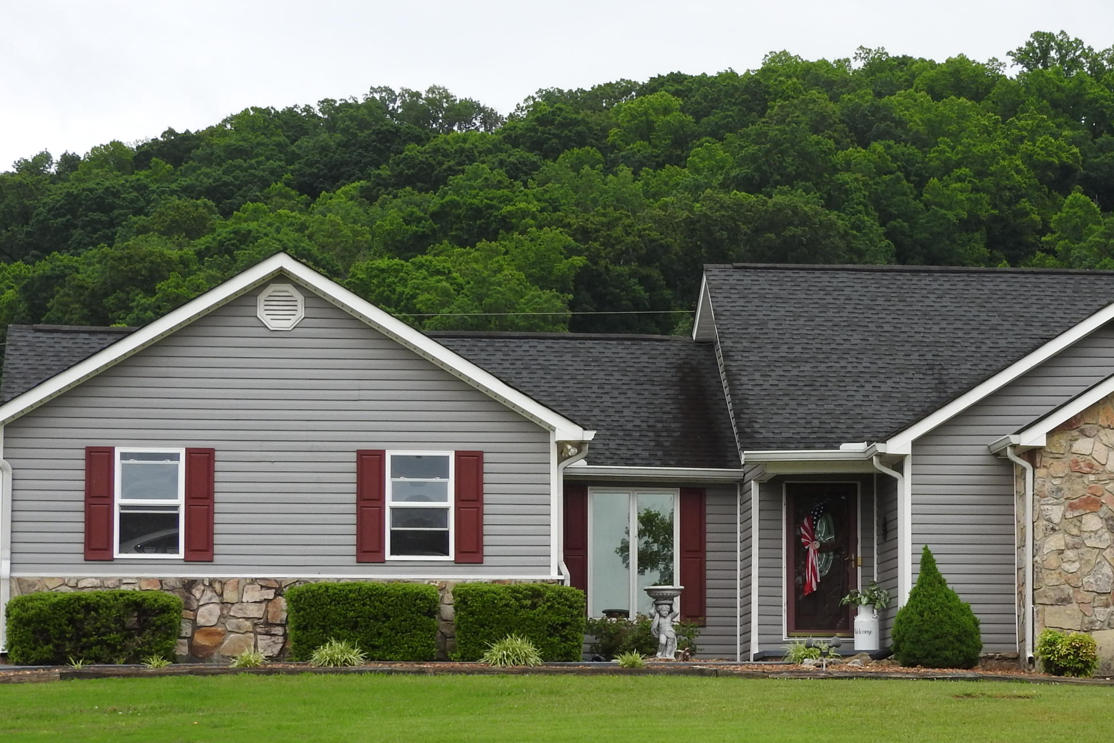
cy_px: 475
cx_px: 766
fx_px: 4022
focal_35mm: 130
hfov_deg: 15.7
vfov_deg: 10.5
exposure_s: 1/320
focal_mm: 14.3
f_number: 4.5
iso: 100
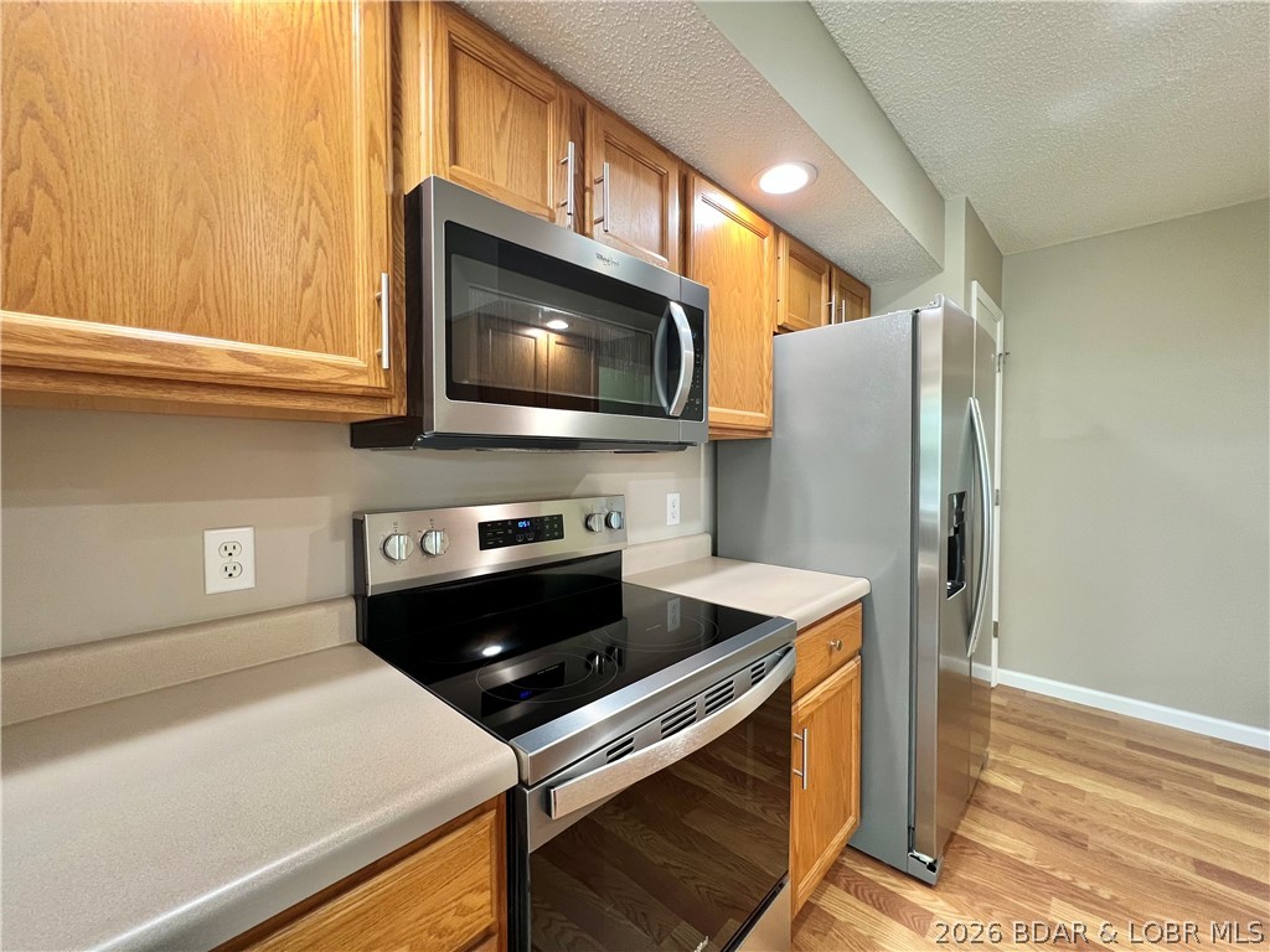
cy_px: 476
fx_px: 477
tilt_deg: -1.3
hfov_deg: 106.2
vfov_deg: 89.9
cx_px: 635
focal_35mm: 13
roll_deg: +0.3
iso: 200
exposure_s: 1/60
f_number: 1.8
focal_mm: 1.57
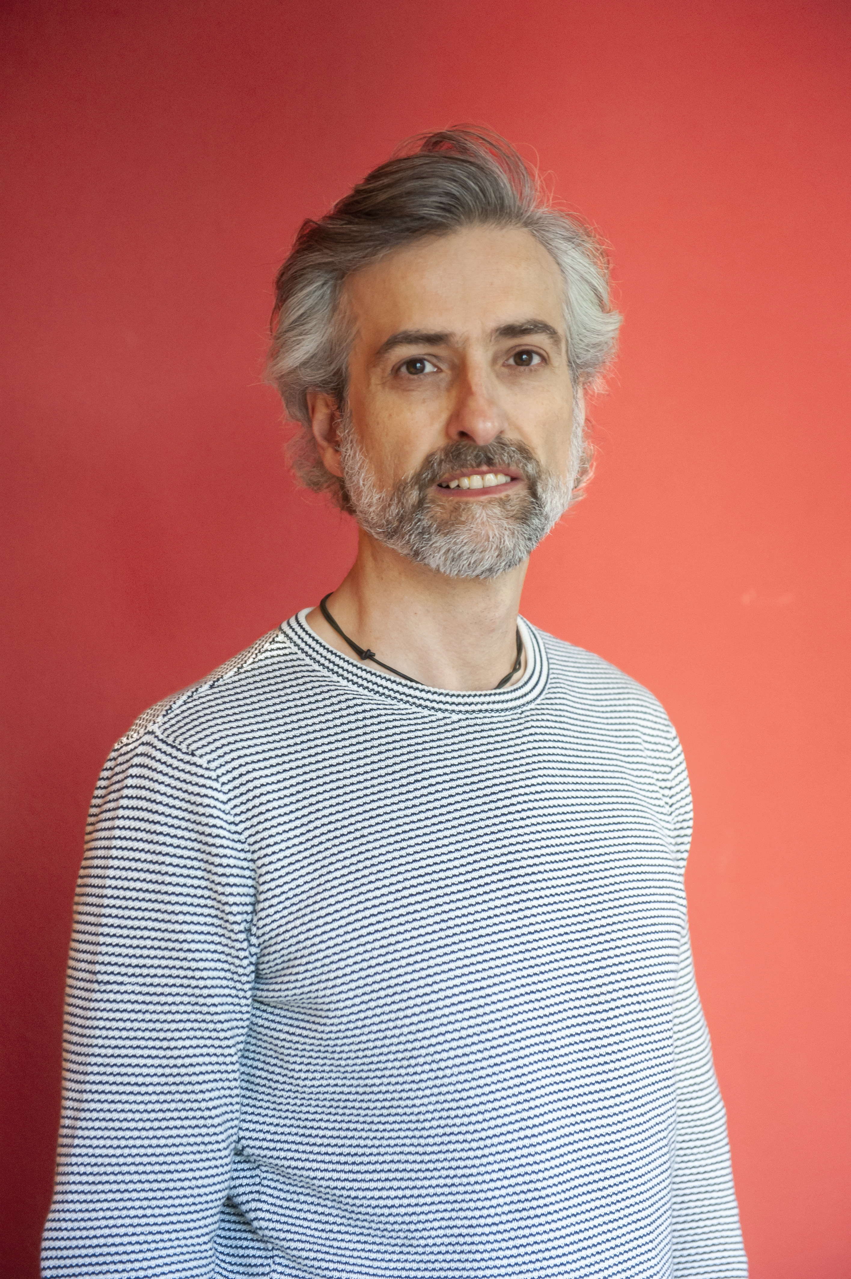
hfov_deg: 19.4
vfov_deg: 28.9
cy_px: 640
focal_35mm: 70
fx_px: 2485
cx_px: 426
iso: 2000
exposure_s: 1/80
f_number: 4
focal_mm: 70
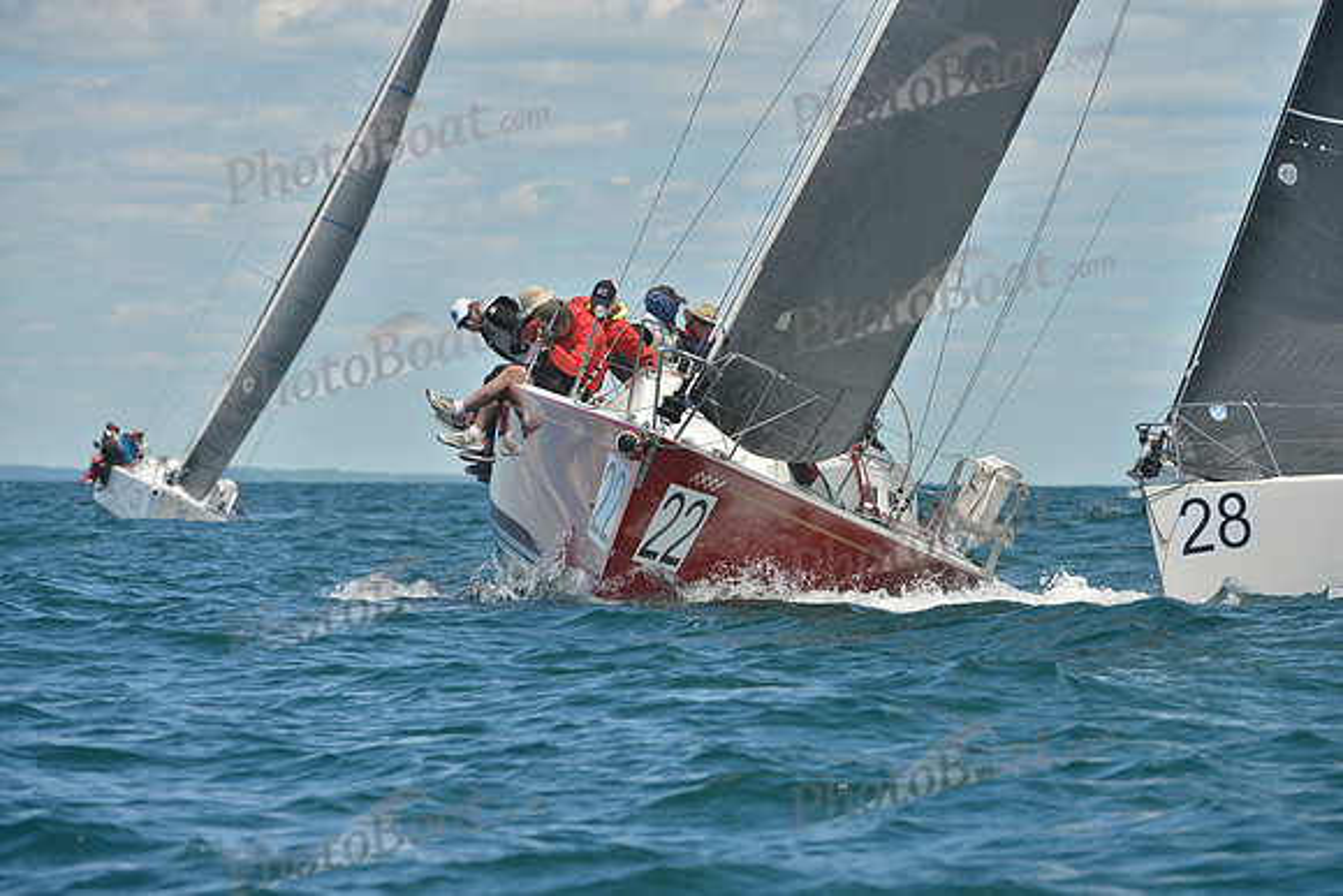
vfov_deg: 4.9
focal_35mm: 280
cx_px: 672
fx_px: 10448
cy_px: 448
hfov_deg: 7.4
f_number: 9
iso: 280
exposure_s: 1/800
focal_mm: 280
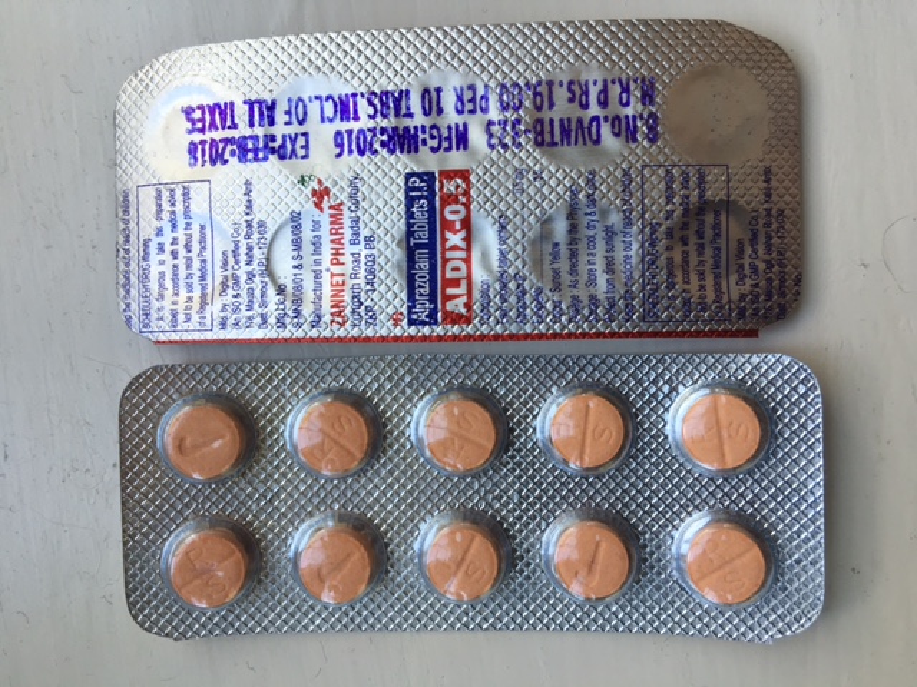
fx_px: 768
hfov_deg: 61.7
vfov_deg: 48.2
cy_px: 344
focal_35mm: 29
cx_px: 458
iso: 40
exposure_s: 1/100
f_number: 2.2
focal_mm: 4.15
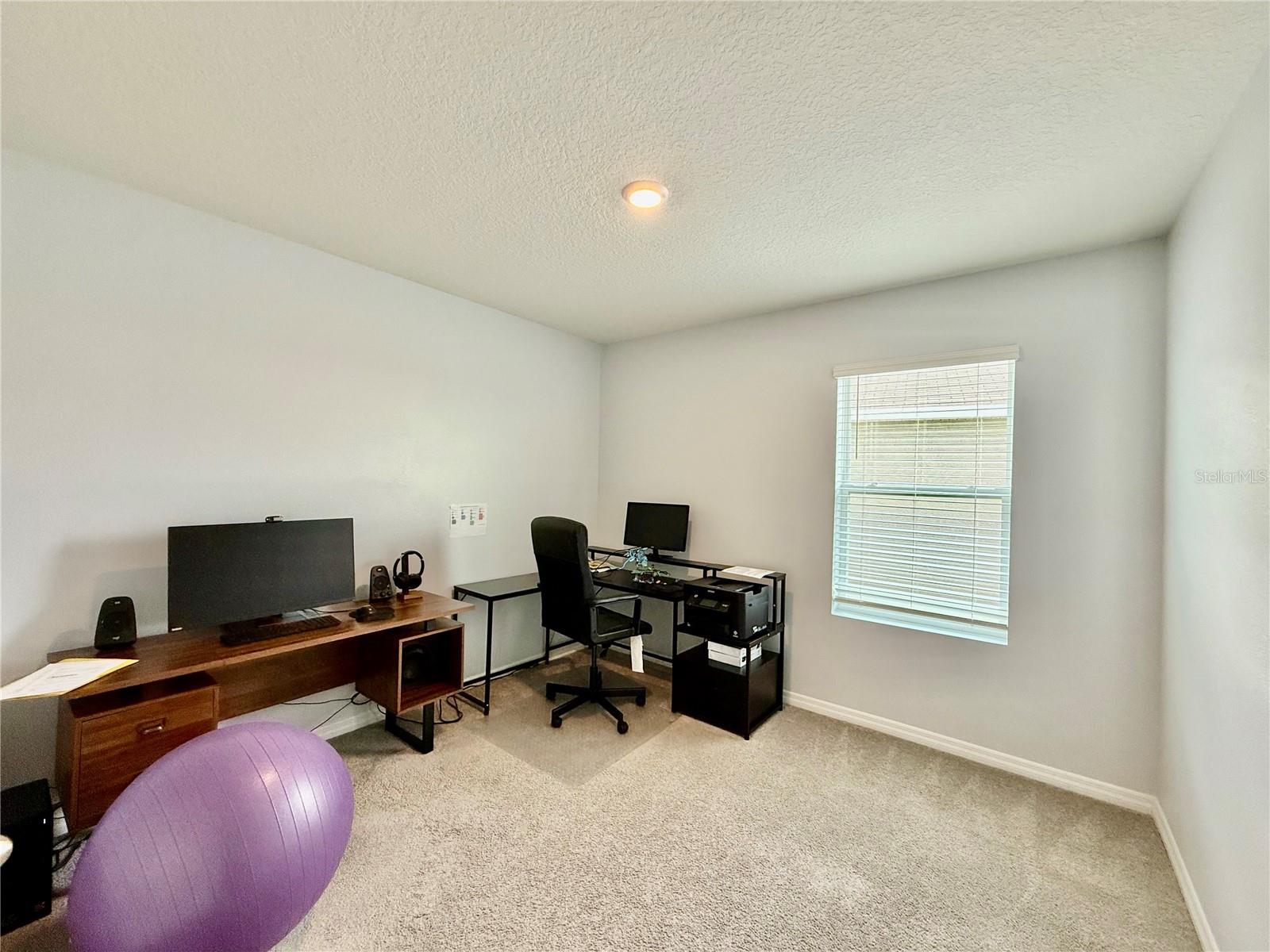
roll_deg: -1.0
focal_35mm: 14
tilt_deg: +1.4
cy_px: 476
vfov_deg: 85.7
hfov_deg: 102.1
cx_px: 635
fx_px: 514
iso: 250
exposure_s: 1/120
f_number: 2.2
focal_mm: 2.22
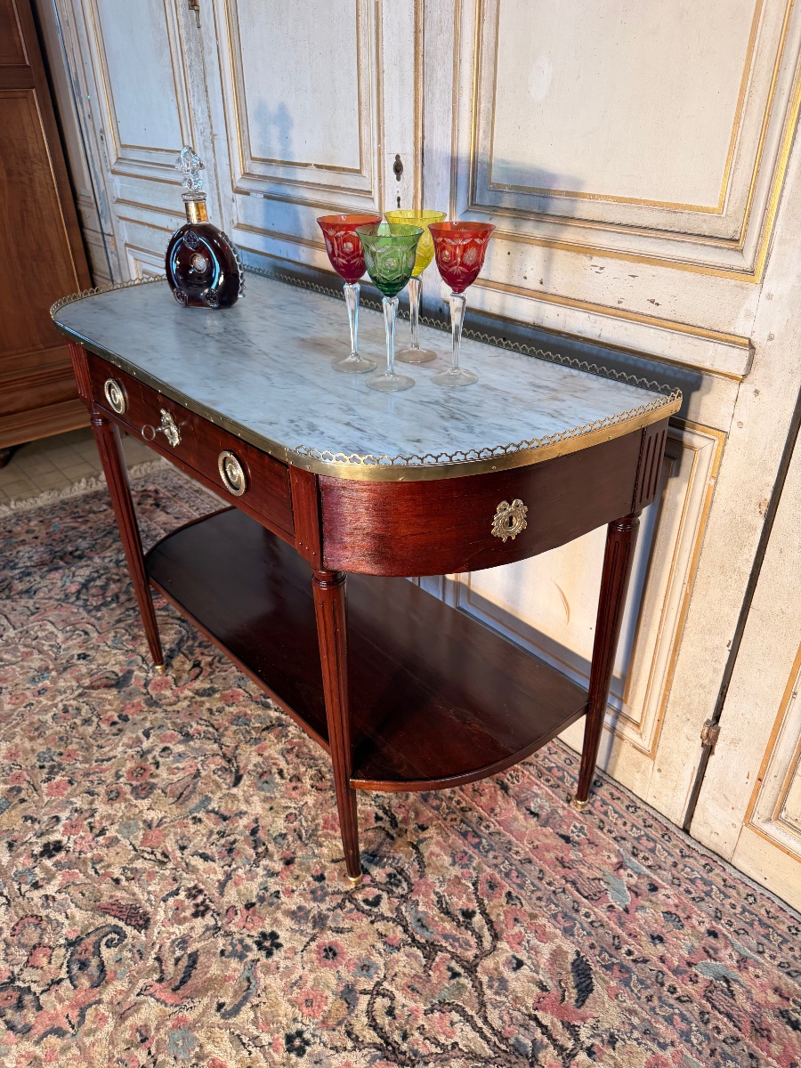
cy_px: 534
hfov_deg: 56.8
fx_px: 740
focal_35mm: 24
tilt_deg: -29.9
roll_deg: +1.8
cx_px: 400
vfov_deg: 71.6
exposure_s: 1/100
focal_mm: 6.76
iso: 125
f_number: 1.78
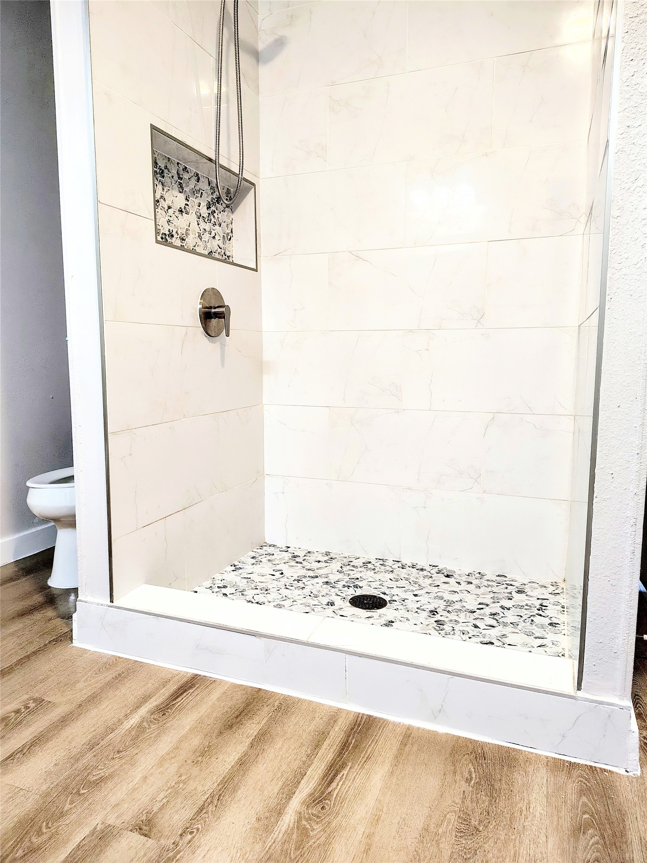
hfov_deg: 56.8
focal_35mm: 24
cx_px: 324
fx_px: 598
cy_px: 432
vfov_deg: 71.6
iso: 1270
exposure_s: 1/120
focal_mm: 5.56
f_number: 1.8
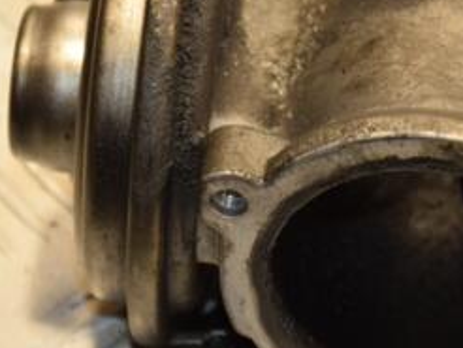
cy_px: 182
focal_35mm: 323
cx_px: 320
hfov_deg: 6.1
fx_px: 4324
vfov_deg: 4.6
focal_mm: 92
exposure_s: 1/100
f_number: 5.6
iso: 800
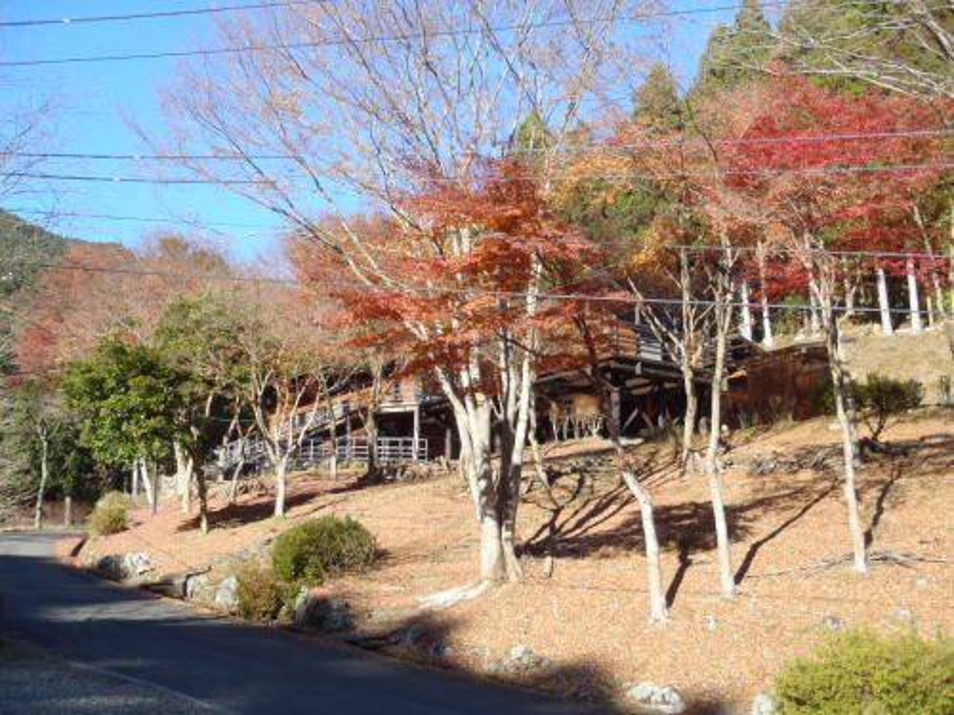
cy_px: 358
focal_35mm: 46
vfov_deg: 31.5
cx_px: 477
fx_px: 1268
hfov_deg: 41.2
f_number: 4.9
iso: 80
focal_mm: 8.25
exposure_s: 1/125
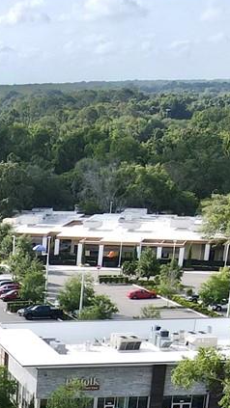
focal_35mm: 99
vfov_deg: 19.4
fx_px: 1073
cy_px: 568
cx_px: -200
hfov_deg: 11.3
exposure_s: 1/500
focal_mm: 4.5
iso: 100
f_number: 2.8
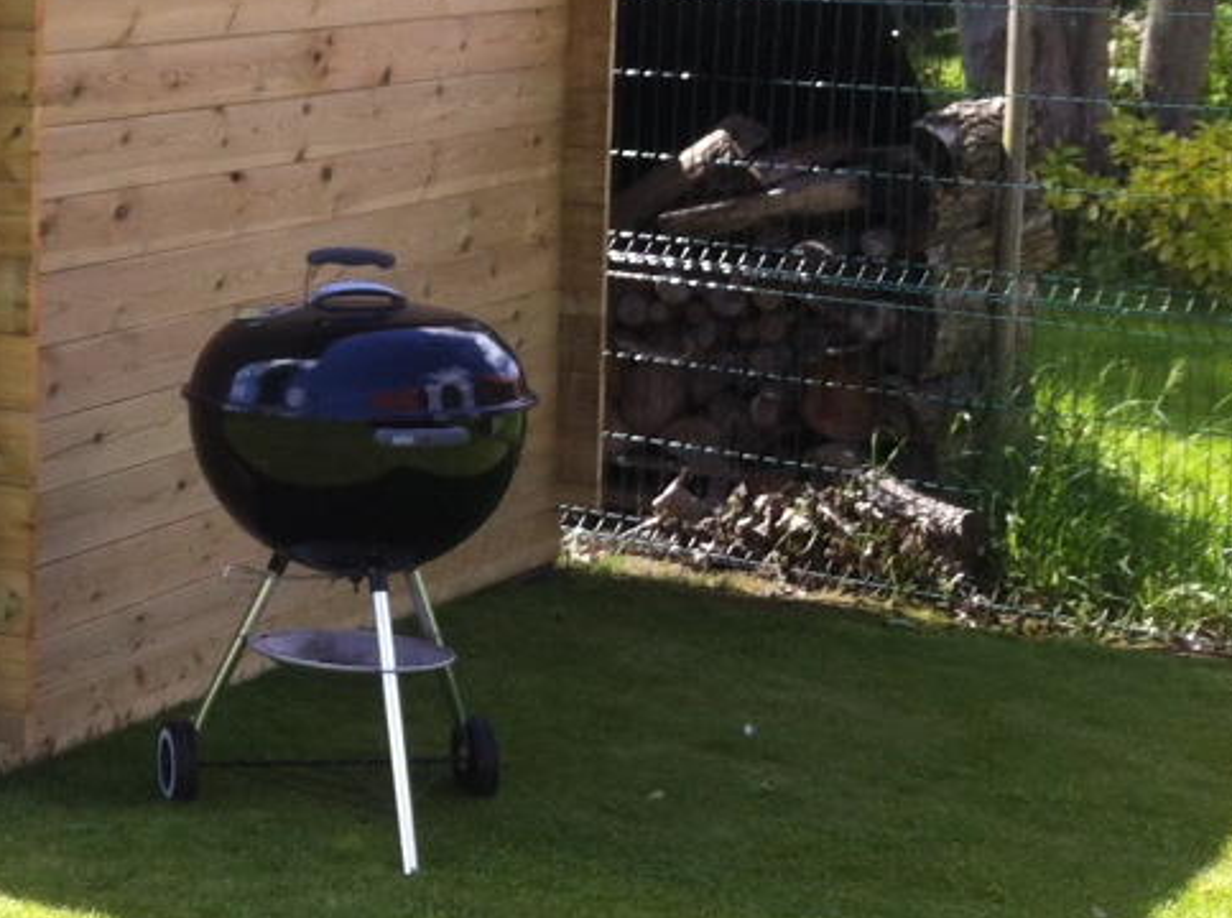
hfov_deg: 19.3
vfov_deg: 15.5
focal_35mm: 94
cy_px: 97
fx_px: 3338
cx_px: -362
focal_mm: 3.85
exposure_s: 1/363
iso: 80
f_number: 2.8
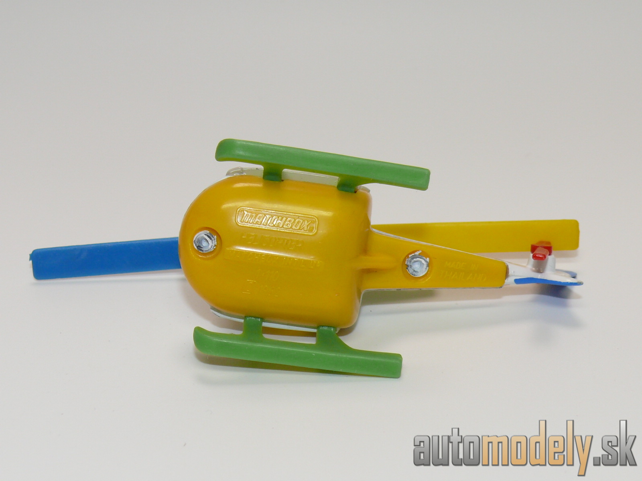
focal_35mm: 74
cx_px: 321
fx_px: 1372
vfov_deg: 19.9
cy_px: 240
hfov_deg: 26.3
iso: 100
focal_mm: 11.2
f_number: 4
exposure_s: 1/30
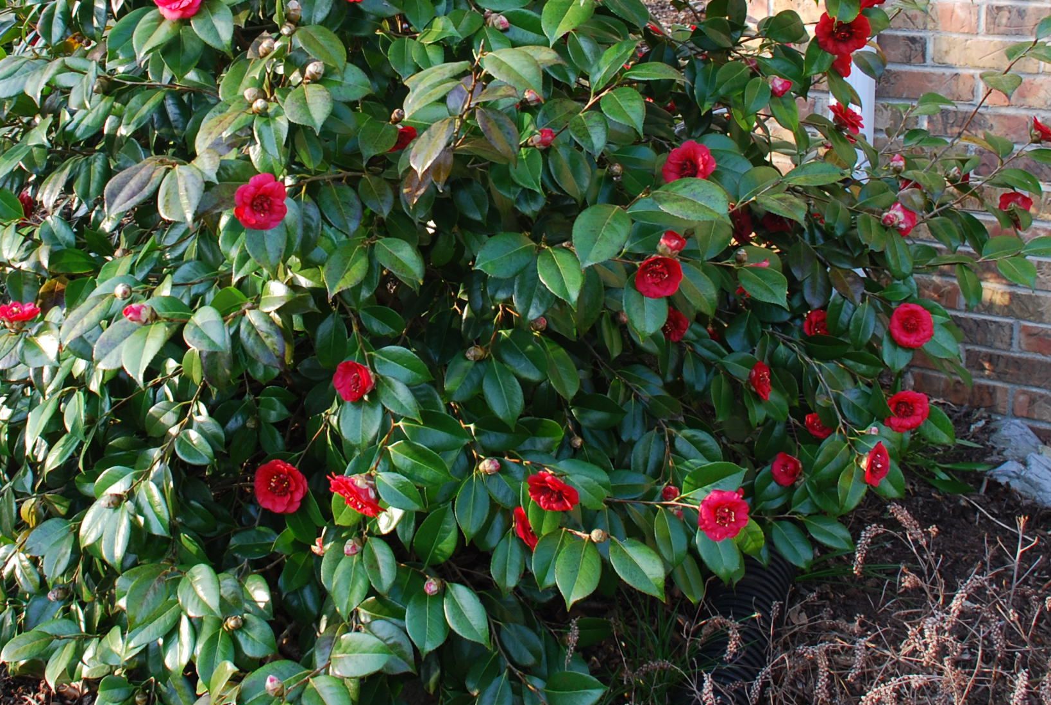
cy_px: 151
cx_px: 391
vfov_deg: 25.2
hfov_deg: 37.2
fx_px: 1550
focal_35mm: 53
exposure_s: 1/60
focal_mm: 20
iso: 200
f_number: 5
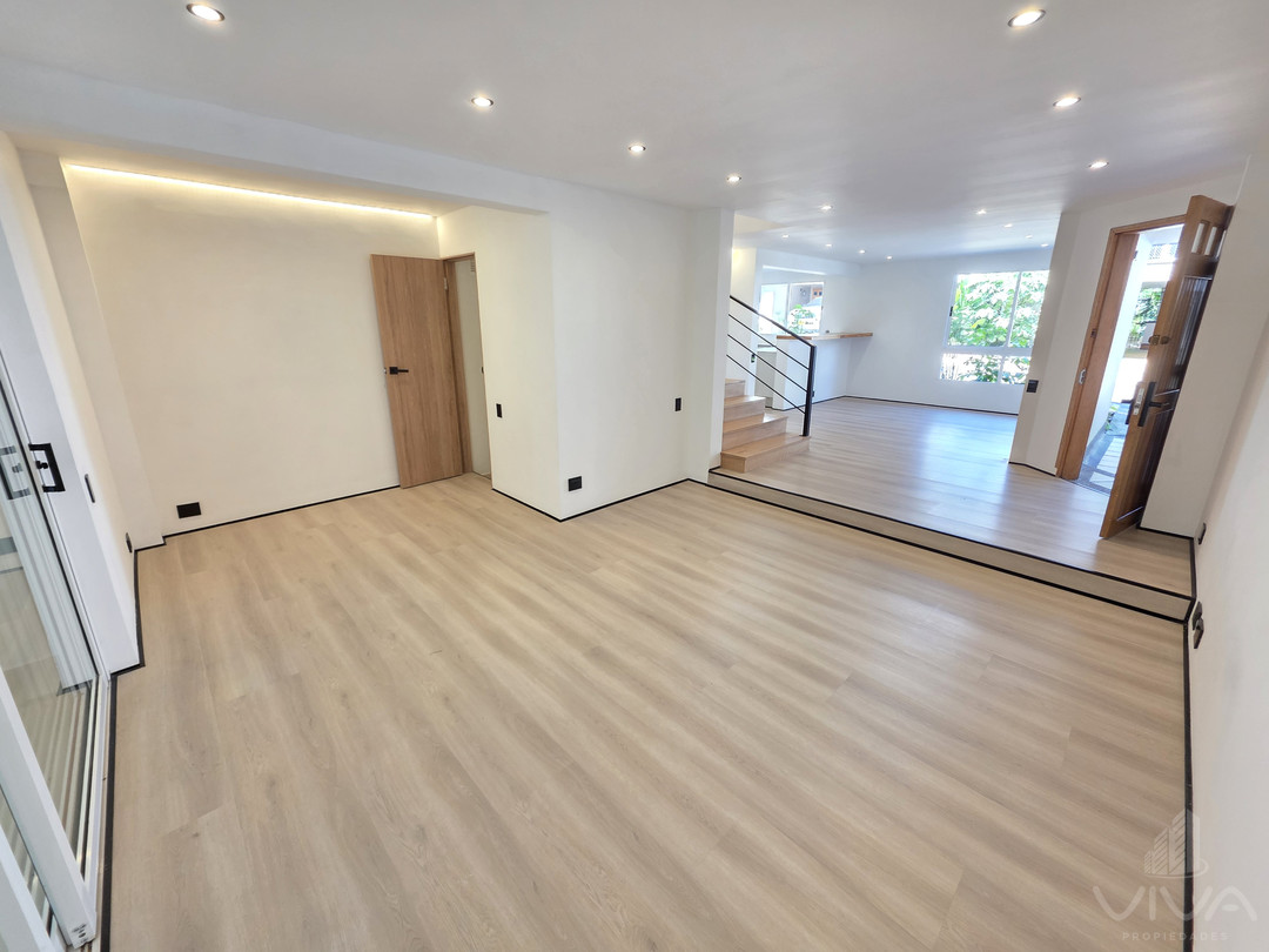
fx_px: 477
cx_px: 634
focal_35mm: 13
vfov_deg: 89.9
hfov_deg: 106.2
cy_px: 476
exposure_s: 1/120
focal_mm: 2.2
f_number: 1.9
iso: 200
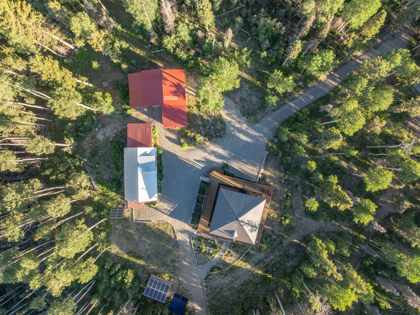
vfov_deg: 56.8
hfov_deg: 71.6
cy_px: 158
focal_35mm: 24
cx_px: 210
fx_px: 291
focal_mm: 12.29
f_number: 11
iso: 100
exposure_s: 1/20
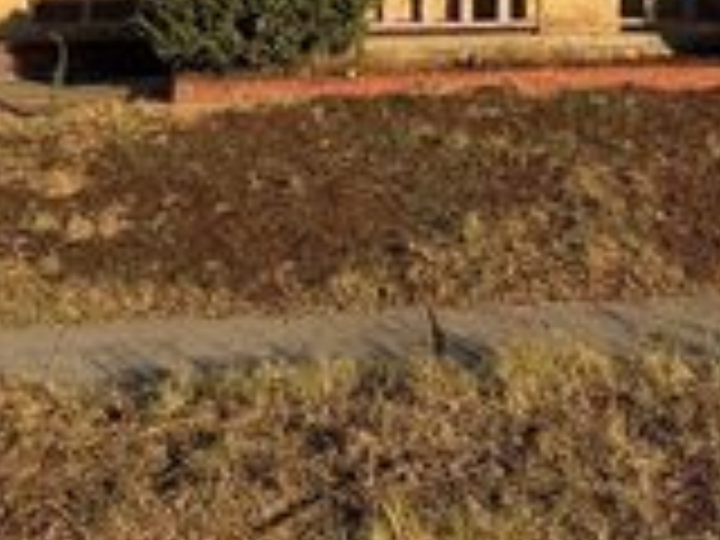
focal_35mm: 75
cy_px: -236
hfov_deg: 25.4
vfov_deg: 17.8
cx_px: 598
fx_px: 1560
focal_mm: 6.76
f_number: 1.78
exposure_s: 1/4673
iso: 80
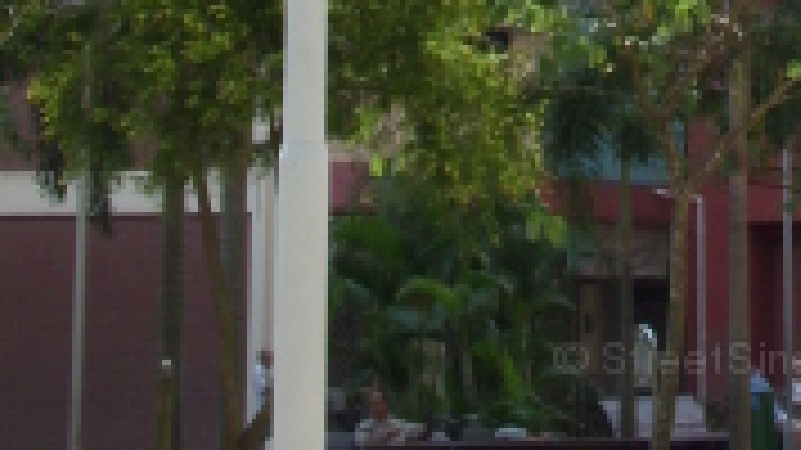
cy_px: -788
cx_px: 835
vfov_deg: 6.9
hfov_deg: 13.0
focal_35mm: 163
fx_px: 3461
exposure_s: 1/228
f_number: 4.9
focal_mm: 6.3
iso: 50
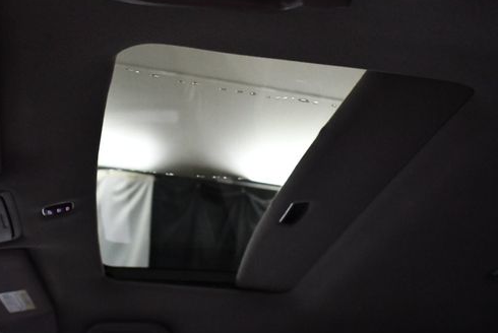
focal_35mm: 47
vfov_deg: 28.7
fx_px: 651
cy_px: 175
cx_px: 205
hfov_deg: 41.7
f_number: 3.5
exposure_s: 1/125
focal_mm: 18
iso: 2800
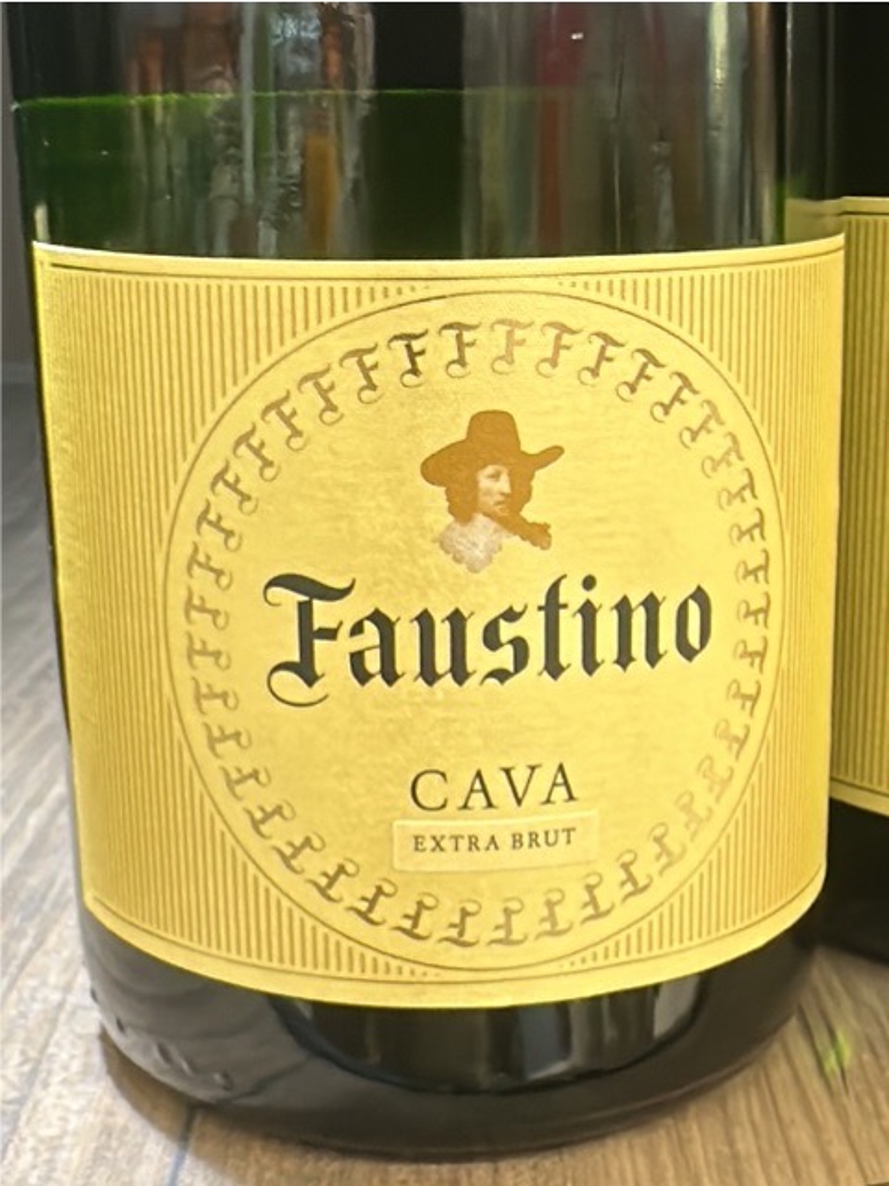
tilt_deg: -12.4
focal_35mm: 31
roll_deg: +2.1
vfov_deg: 58.4
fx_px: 1062
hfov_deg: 45.4
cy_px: 593
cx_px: 444
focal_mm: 2.22
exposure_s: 1/40
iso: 80
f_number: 2.2
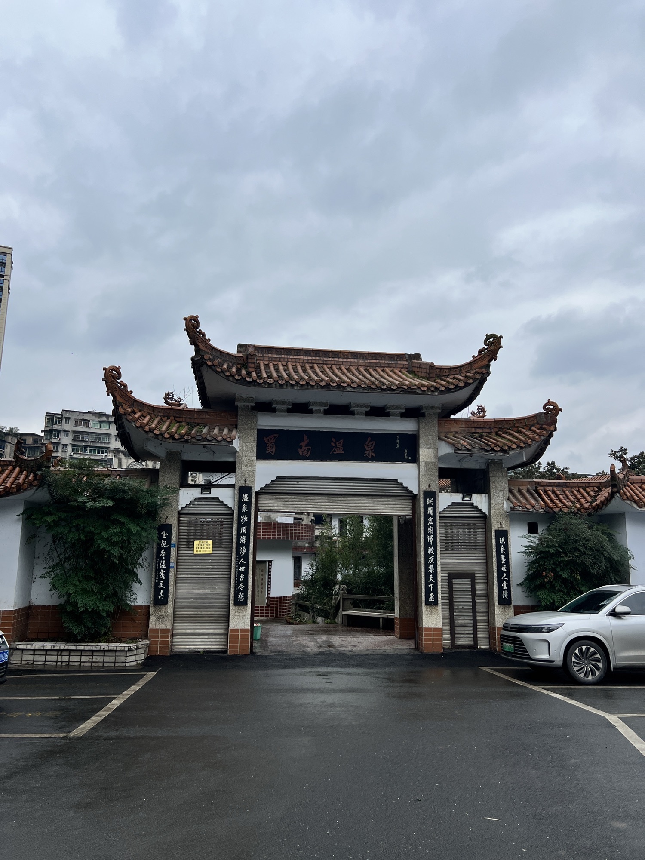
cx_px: 322
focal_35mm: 26
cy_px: 430
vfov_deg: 67.3
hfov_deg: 53.1
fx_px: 646
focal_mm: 5.7
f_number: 1.5
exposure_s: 1/2045
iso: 50
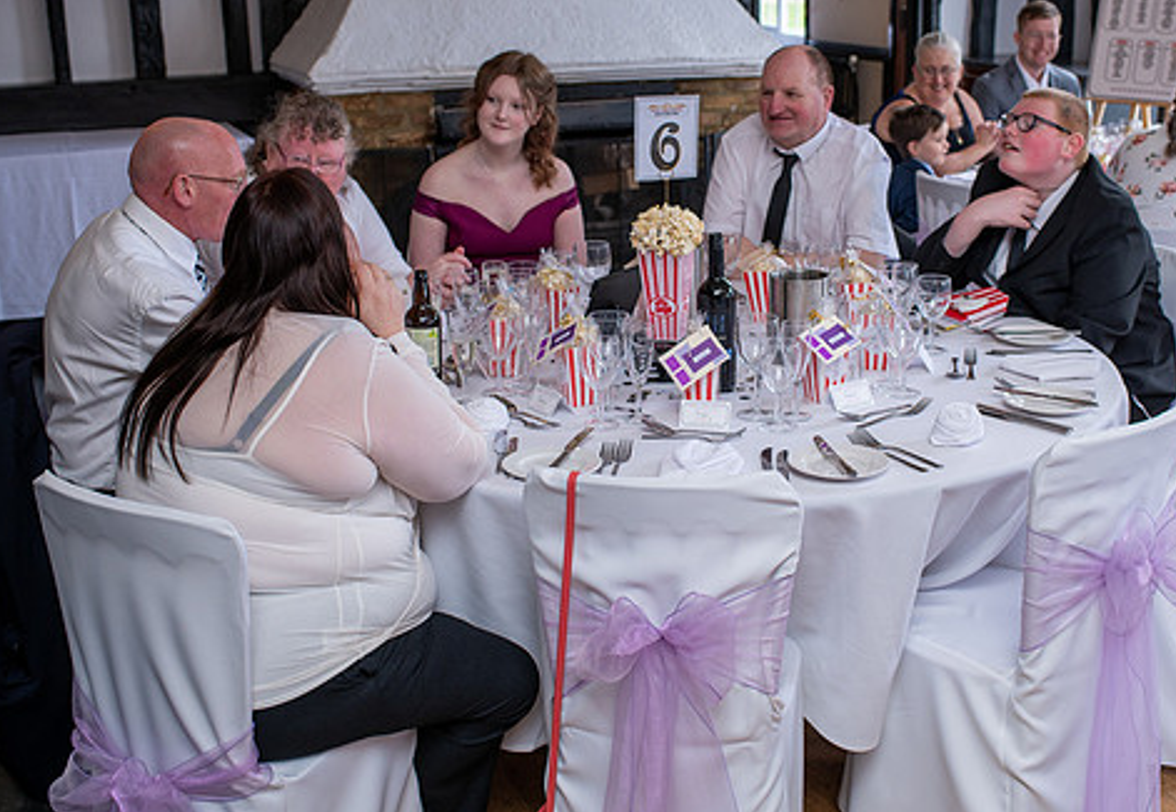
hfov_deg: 39.8
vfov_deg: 28.1
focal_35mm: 49
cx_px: 680
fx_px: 1618
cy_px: 323
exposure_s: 1/80
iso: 200
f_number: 4
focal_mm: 35
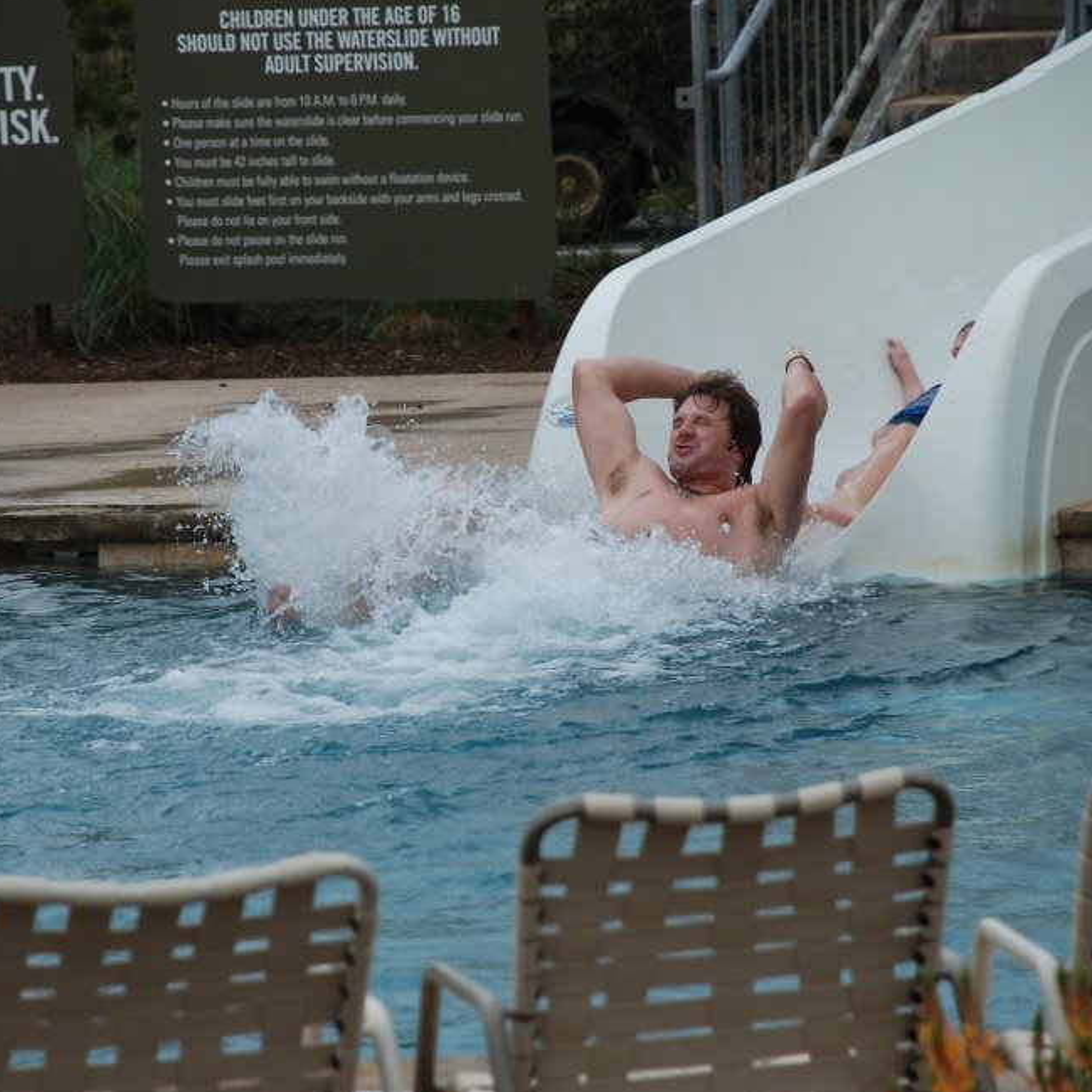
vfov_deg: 6.4
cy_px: 549
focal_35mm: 272
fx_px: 9696
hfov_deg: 6.4
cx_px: 448
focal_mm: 135
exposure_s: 1/500
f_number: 5.6
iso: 280
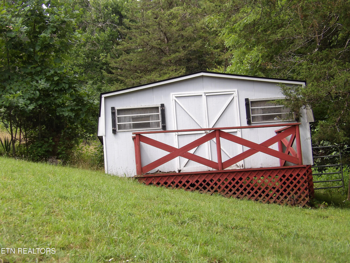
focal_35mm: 62
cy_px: 132
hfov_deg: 31.2
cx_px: 175
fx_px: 627
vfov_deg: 23.7
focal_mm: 11.1
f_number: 4
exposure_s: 1/245
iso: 100
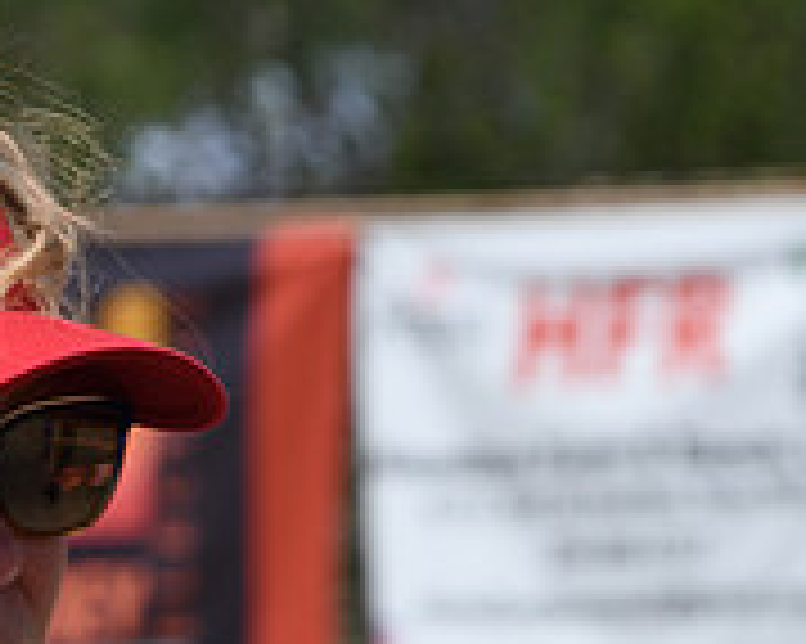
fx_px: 22888
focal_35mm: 960
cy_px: 570
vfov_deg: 1.6
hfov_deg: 2.0
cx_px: 95
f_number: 13
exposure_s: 1/200
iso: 100
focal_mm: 210
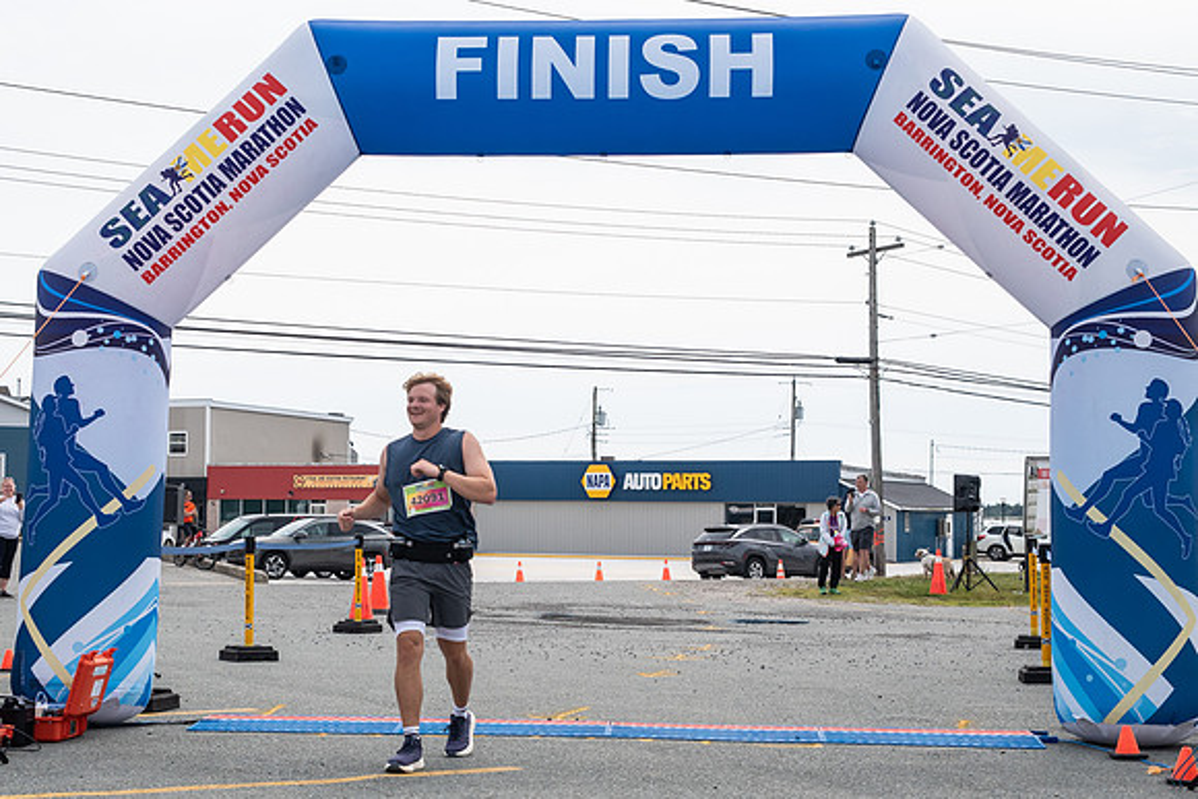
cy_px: 438
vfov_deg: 21.8
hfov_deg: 32.1
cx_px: 501
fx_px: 2075
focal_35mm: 62
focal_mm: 48
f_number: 4
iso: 800
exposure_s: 1/4000
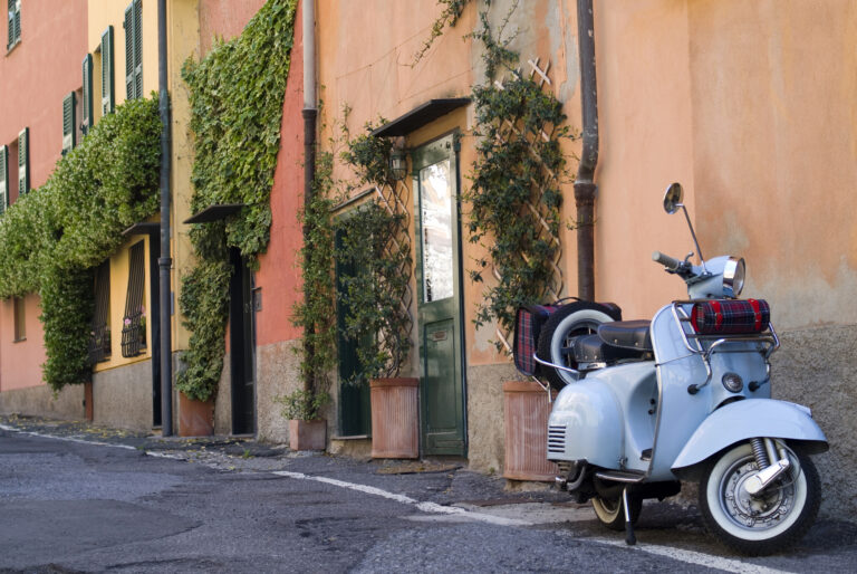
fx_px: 1430
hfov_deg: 33.4
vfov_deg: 22.7
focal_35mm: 60
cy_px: 287
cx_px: 428
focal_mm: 40
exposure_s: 1/90
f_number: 4.5
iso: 100
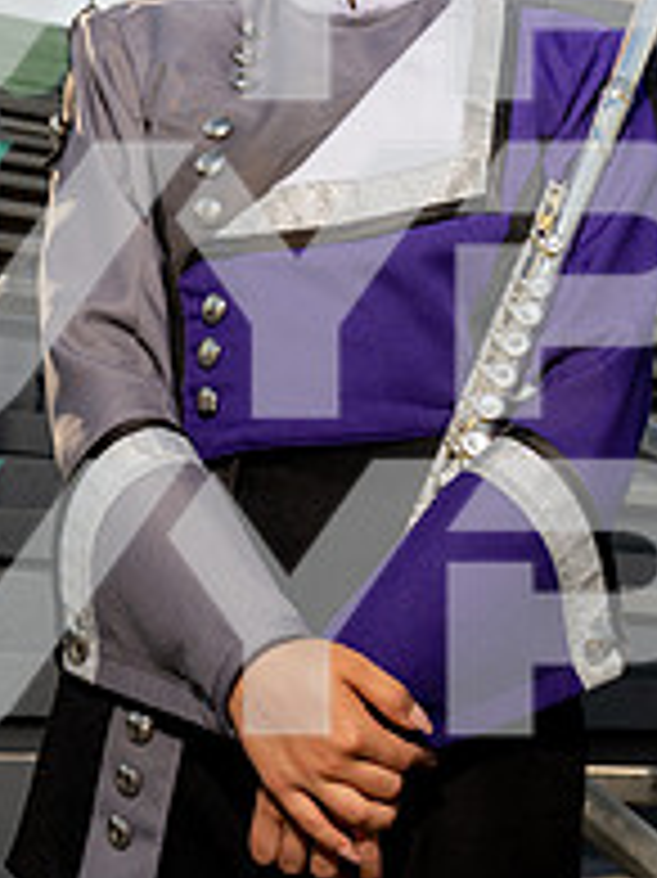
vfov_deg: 24.3
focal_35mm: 80
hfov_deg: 18.4
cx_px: 405
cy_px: 284
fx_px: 2027
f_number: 8
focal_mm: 36
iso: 100
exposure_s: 1/250
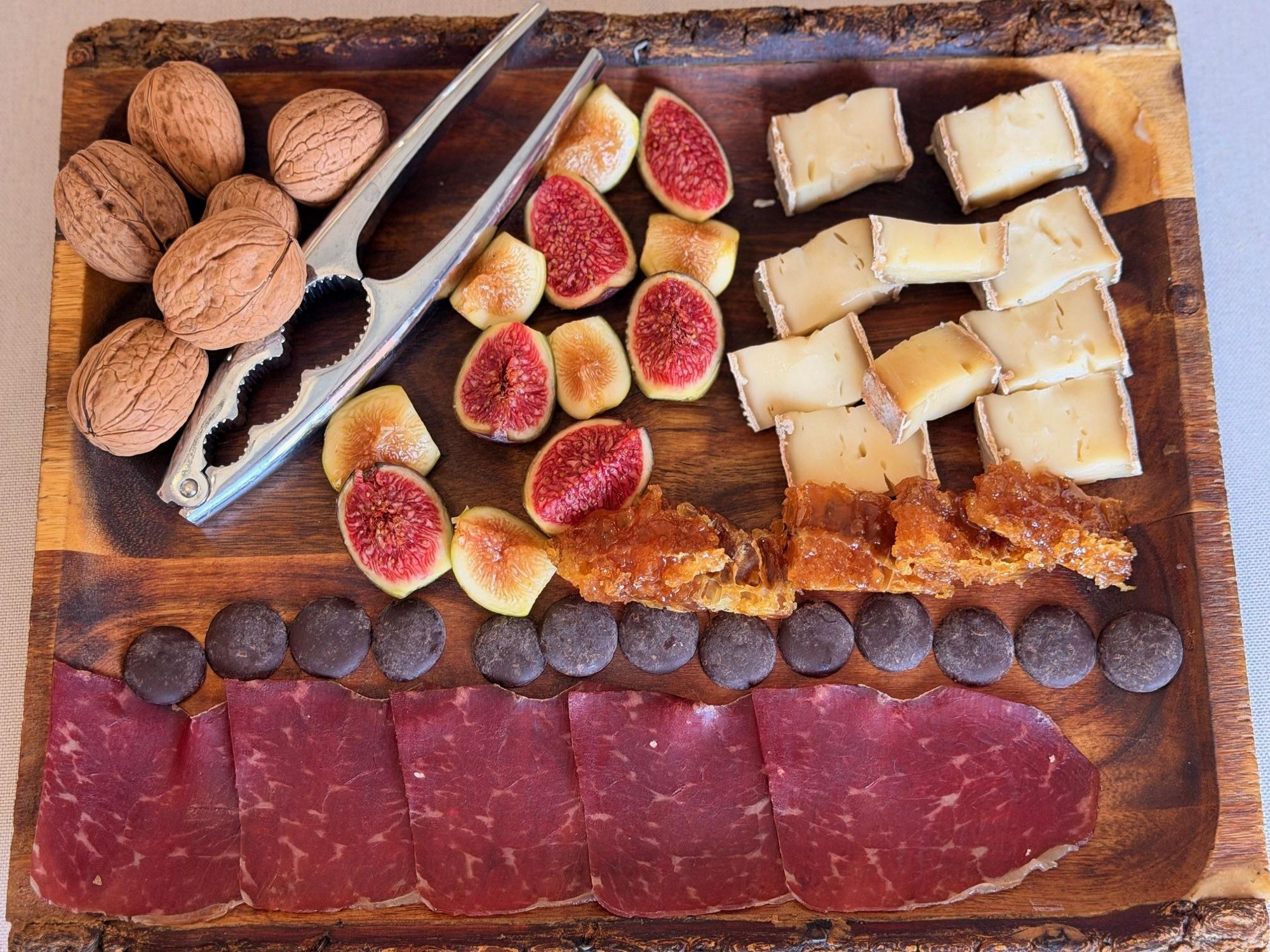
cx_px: 635
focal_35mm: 48
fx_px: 1761
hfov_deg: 39.7
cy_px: 476
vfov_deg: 30.3
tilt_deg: -74.1
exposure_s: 1/55
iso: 250
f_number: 1.78
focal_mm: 6.76
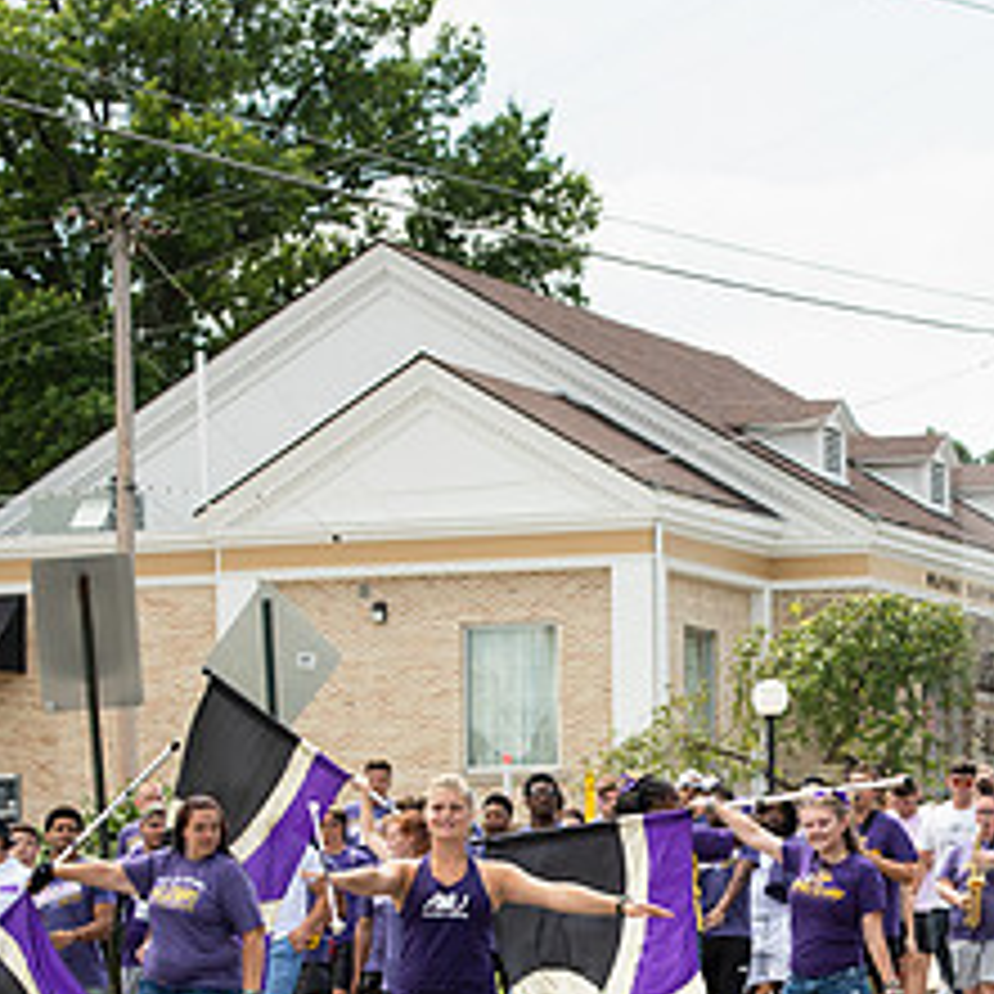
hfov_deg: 10.0
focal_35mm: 174
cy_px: 852
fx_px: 5653
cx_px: 828
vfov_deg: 10.0
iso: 250
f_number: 6.3
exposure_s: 1/640
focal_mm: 78
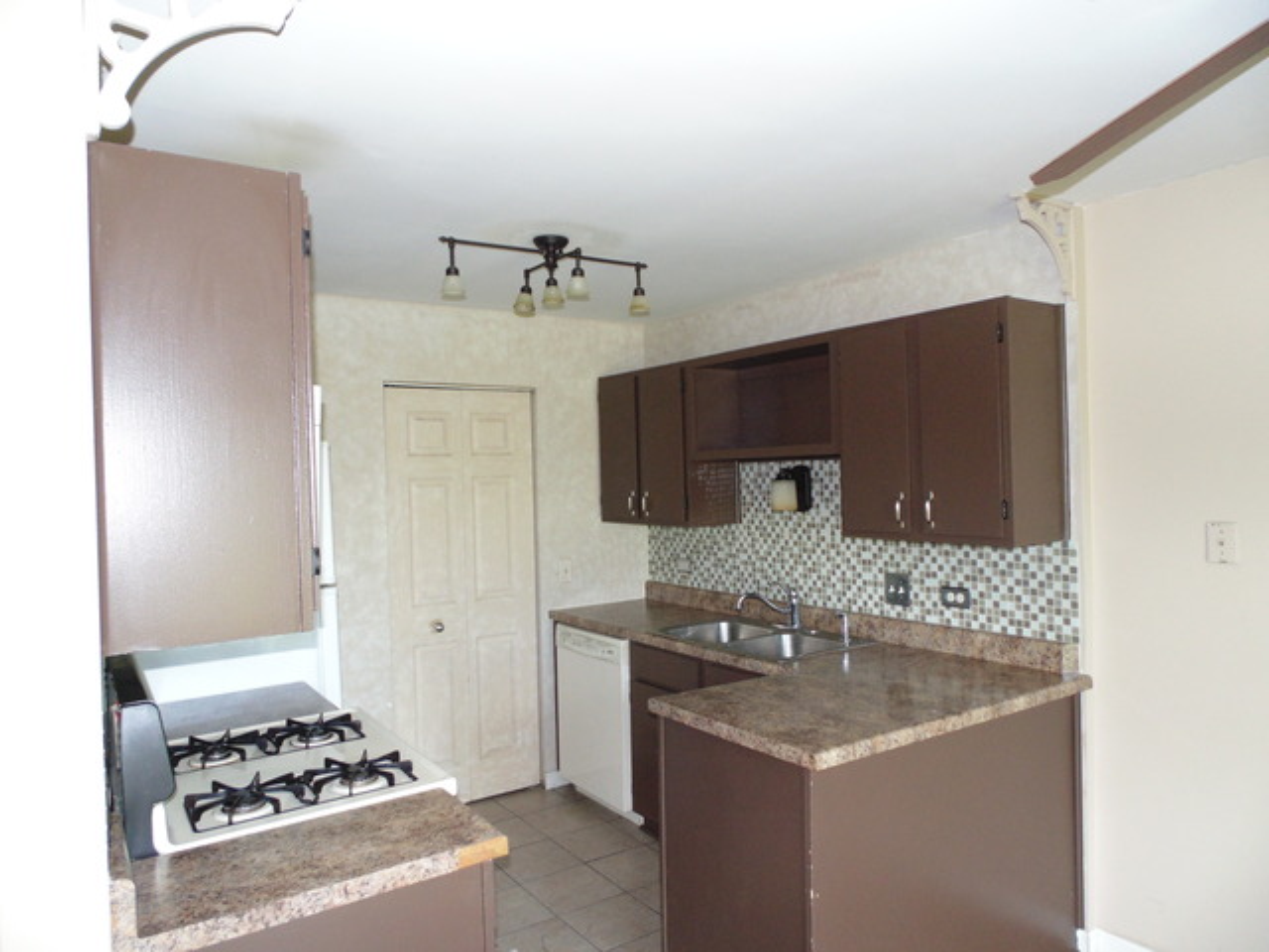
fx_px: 807
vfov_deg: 61.1
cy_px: 476
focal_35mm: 22
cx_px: 634
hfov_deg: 76.4
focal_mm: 4
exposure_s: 1/30
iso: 200
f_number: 3.1
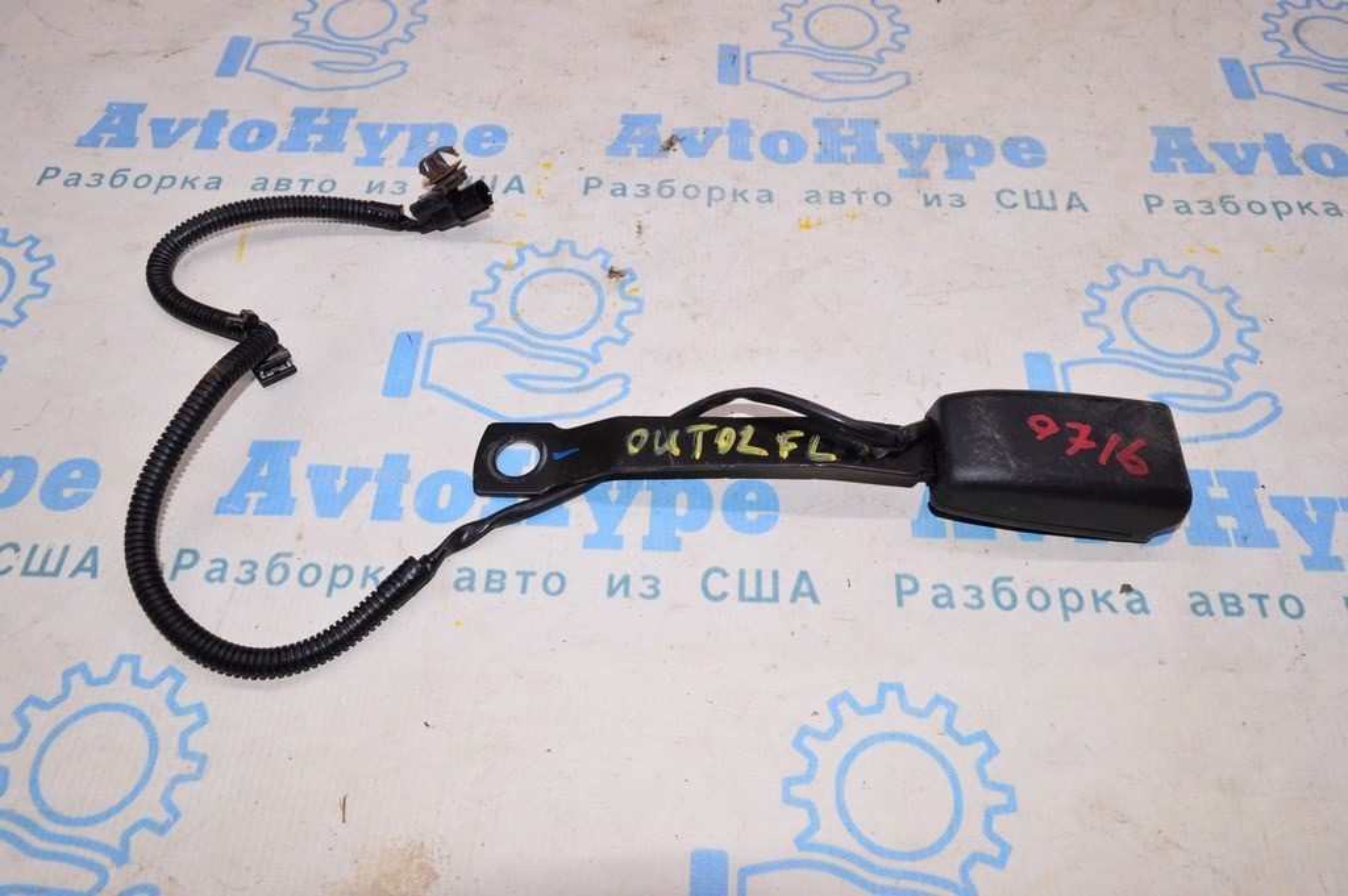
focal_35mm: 27
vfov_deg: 47.9
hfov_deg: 67.4
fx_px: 1010
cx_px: 674
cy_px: 448
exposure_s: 1/160
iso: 1600
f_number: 8
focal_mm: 18
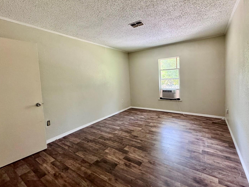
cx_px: 140
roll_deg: +1.8
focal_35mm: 16
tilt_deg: -3.8
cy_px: 85
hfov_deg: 94.0
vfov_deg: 77.9
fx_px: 115
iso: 400
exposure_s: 1/60
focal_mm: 2.22
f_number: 2.2
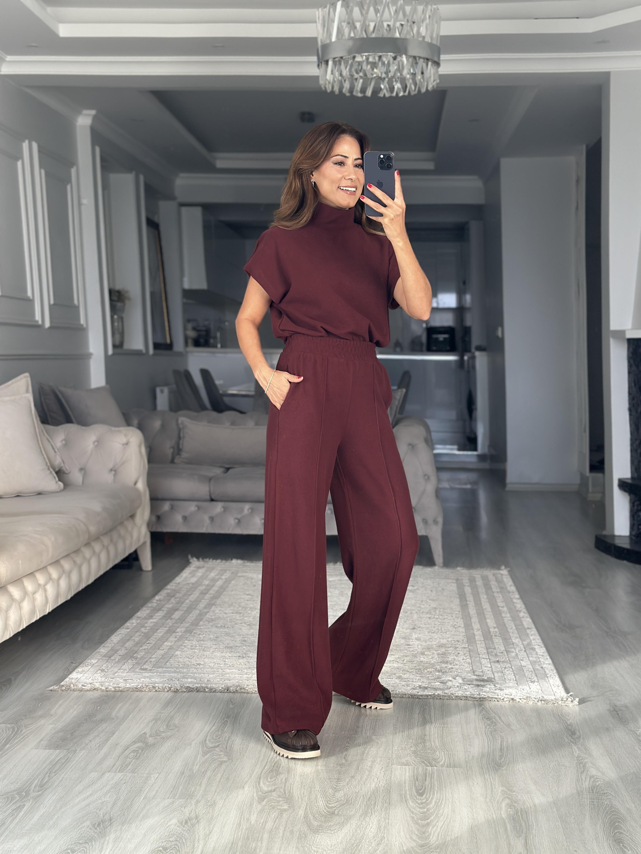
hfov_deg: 30.3
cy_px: 427
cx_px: 320
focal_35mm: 48
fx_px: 1185
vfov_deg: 39.7
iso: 125
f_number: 1.78
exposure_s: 1/101
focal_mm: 6.86
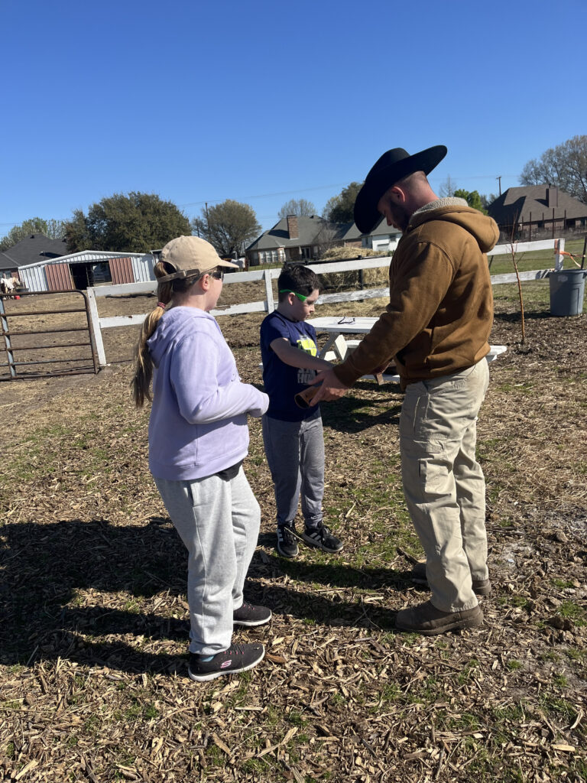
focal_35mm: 26
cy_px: 392
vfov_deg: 67.3
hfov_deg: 53.1
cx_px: 294
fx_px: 588
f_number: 1.6
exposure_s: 1/3413
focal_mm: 5.1
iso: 50
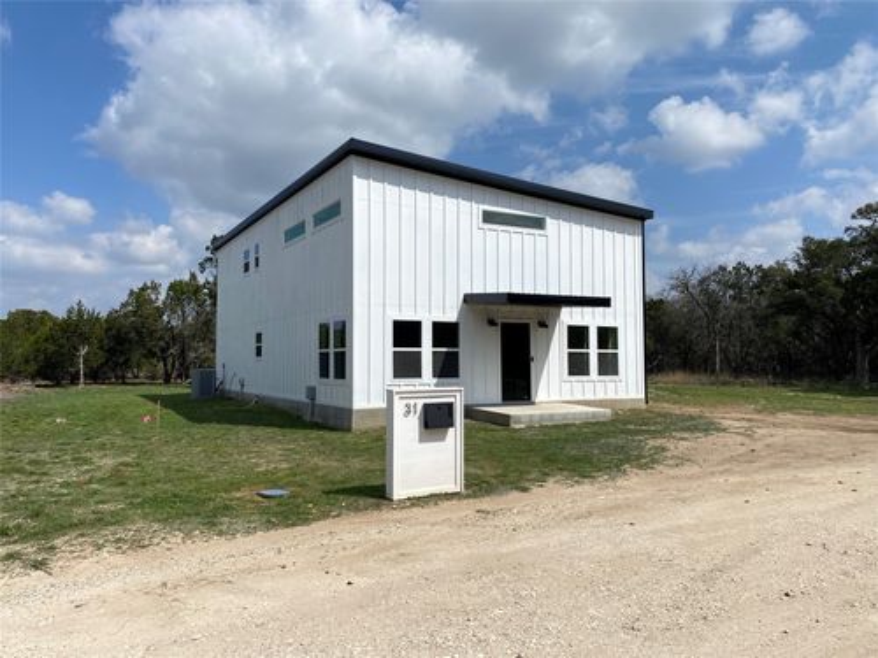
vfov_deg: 53.1
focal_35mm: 26
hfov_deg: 67.3
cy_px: 329
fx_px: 659
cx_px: 439
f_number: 1.8
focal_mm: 4.25
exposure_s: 1/7194
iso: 32
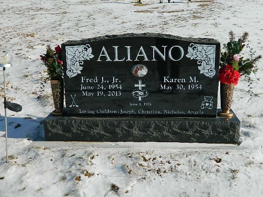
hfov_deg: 45.7
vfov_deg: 35.2
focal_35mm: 41
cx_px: 143
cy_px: 102
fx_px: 312
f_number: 9.4
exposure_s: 1/200
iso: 80
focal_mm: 6.2
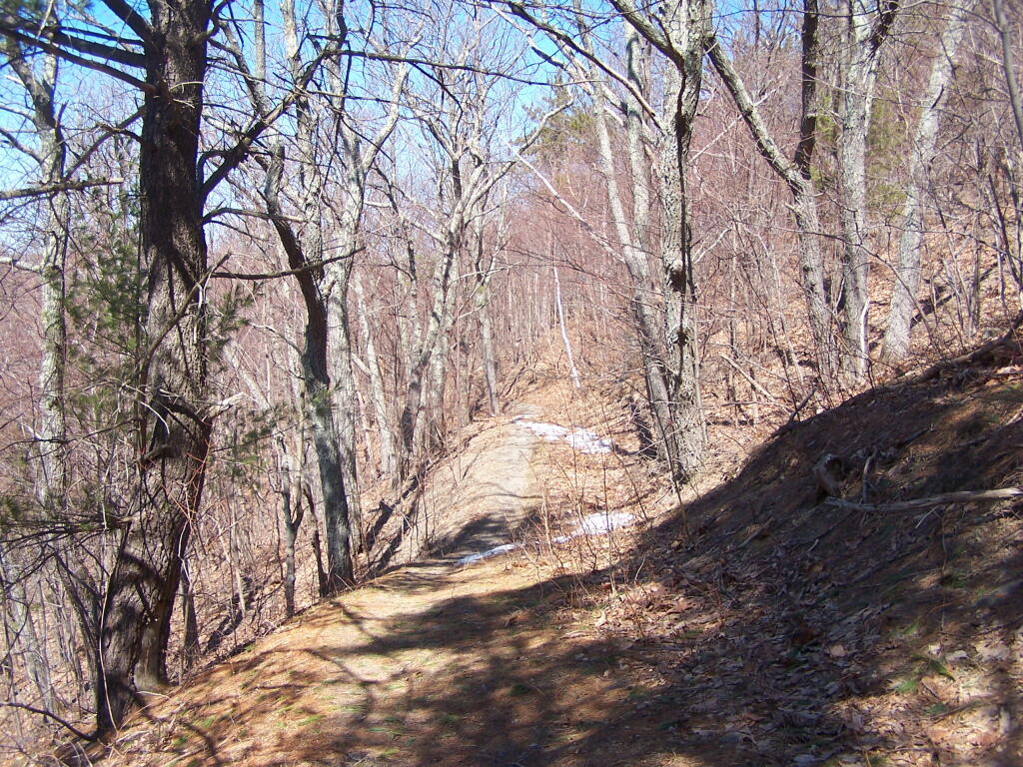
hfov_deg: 49.0
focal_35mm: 38
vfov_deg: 37.7
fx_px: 1123
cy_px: 384
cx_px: 512
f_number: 2.8
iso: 80
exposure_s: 1/500
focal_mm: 6.3
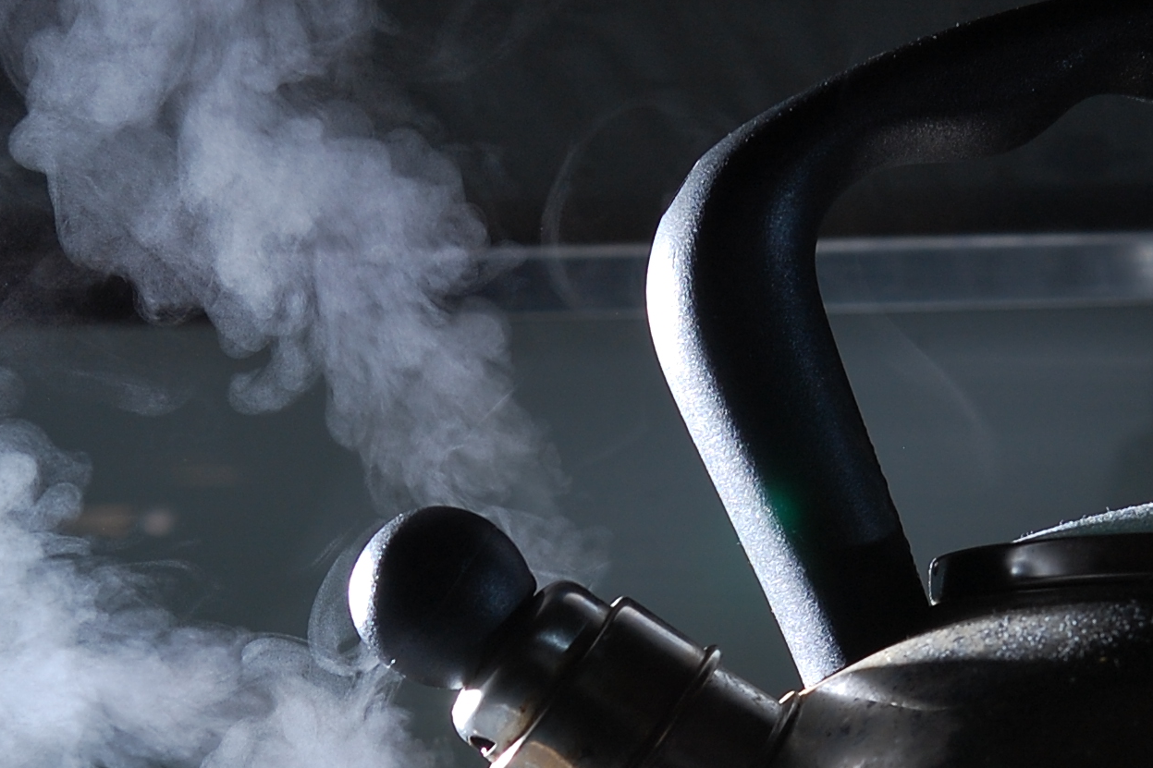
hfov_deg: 9.5
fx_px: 6949
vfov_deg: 6.3
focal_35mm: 217
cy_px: 741
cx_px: 707
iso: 200
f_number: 8
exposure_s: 1/5
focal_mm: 60
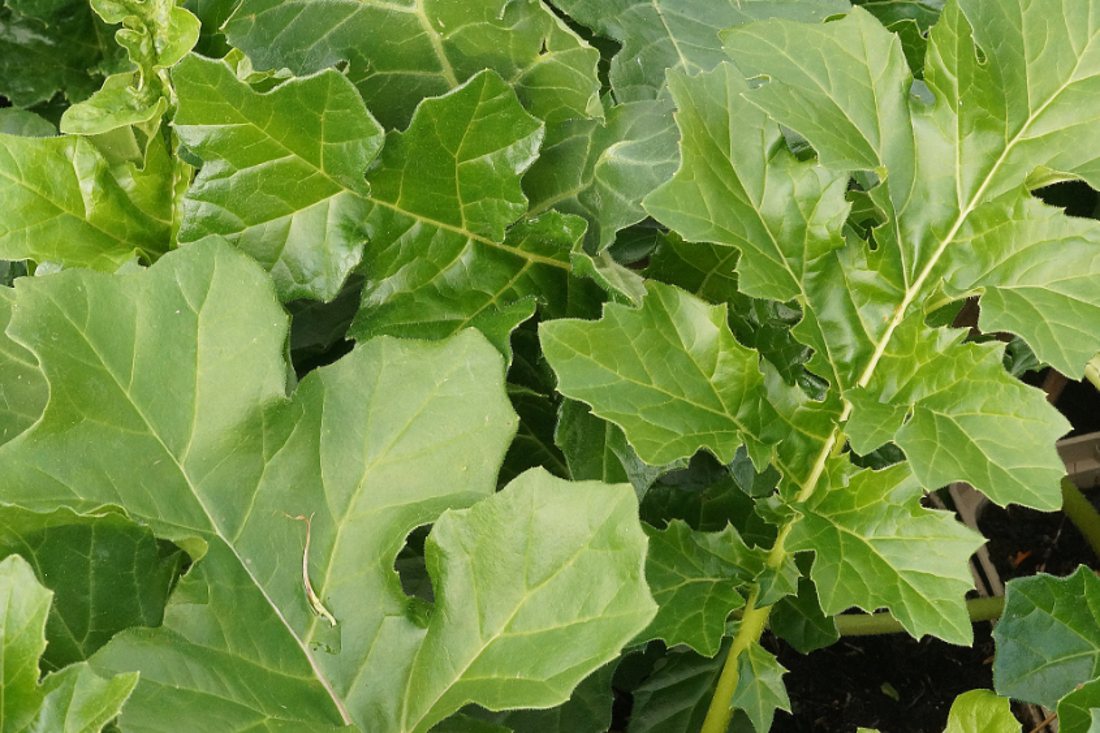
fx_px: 6507
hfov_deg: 9.7
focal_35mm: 213
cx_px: 570
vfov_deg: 6.4
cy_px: 221
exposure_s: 1/160
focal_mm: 100
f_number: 13
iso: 1000
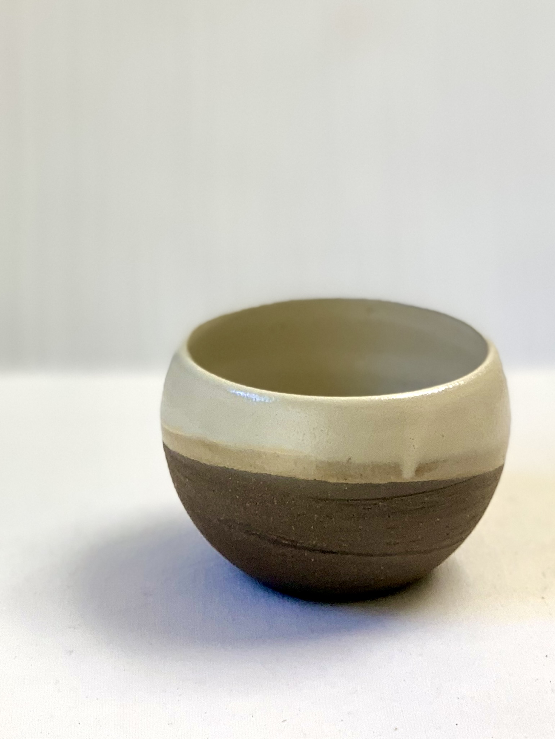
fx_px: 1304
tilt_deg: -15.1
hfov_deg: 24.0
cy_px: 354
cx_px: 309
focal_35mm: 61
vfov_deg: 31.7
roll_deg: -3.6
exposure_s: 1/122
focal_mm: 6
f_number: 2.4
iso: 50
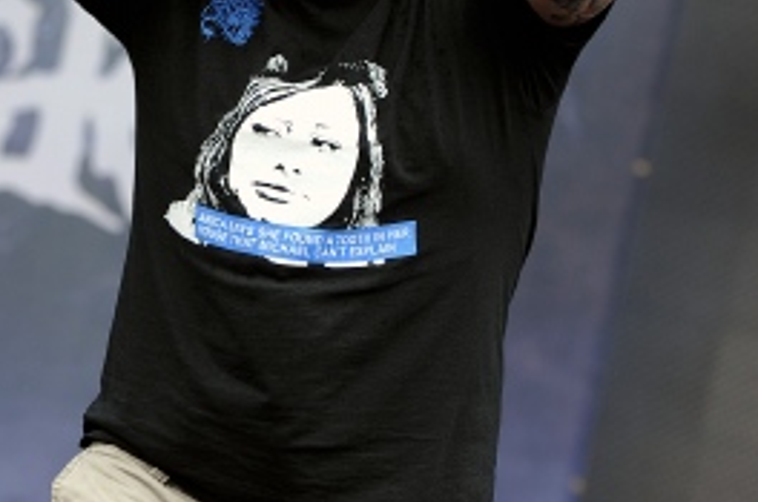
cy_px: -50
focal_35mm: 306
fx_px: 6431
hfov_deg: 6.7
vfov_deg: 4.5
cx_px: -52
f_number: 4
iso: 200
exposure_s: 1/250
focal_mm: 112
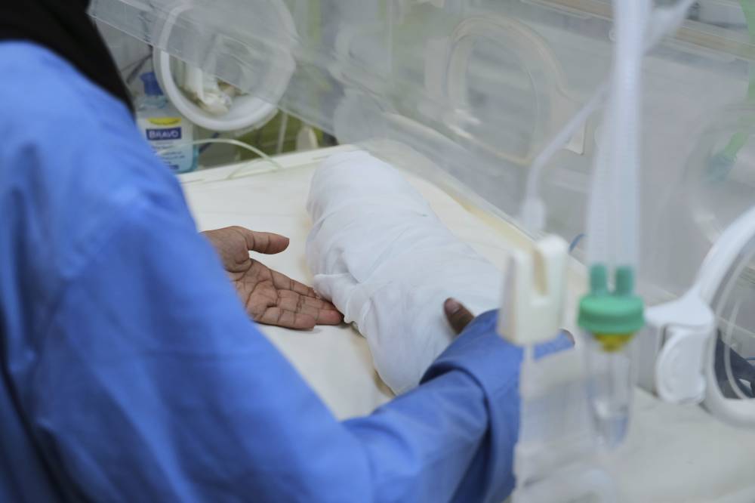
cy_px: 252
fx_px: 1195
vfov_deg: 23.8
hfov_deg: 35.1
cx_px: 378
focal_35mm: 57
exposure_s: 1/160
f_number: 4.5
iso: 800
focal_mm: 57
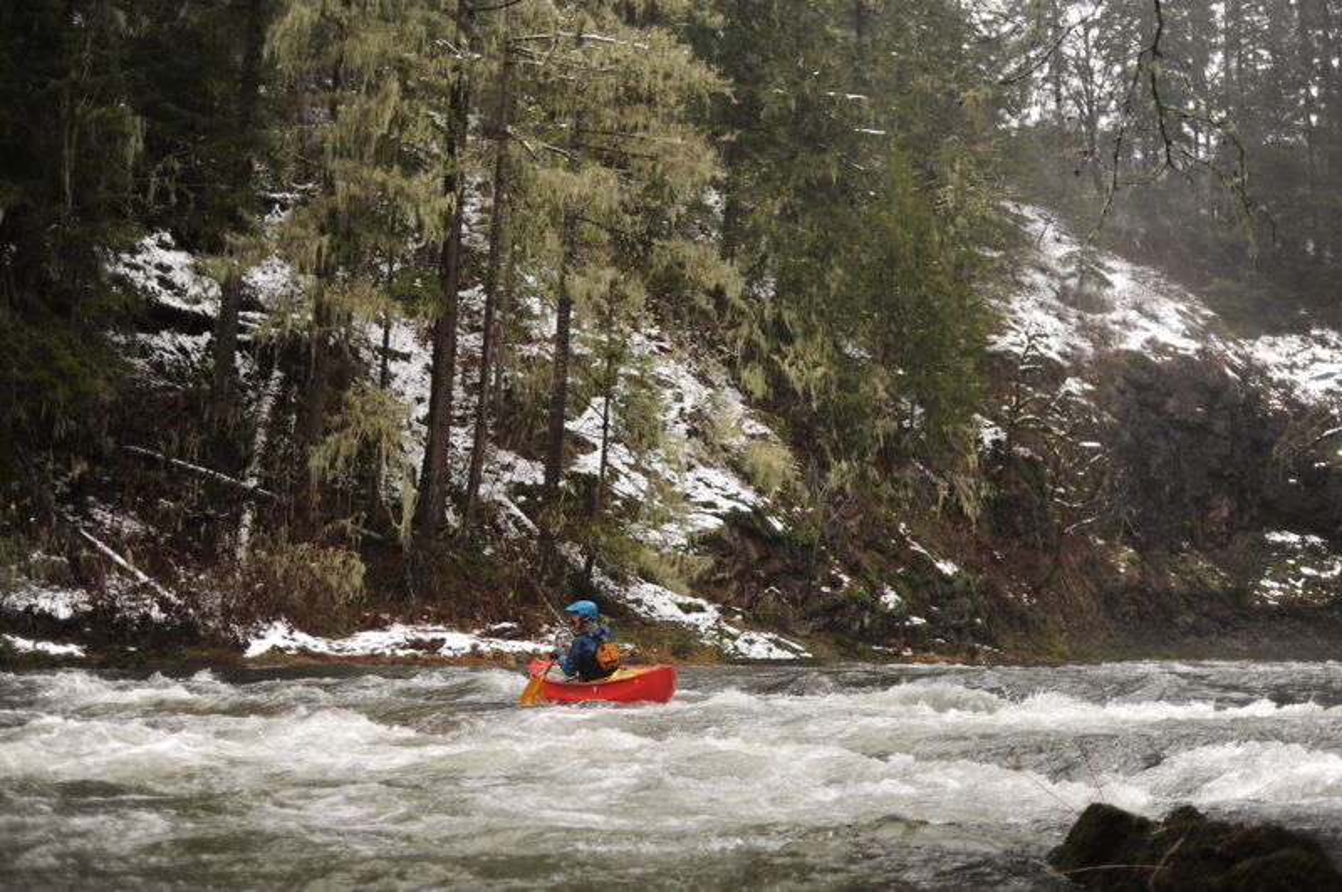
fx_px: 1304
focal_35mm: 35
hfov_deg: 54.5
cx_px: 671
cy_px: 446
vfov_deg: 37.8
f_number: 2.2
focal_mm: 35
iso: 400
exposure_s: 1/400
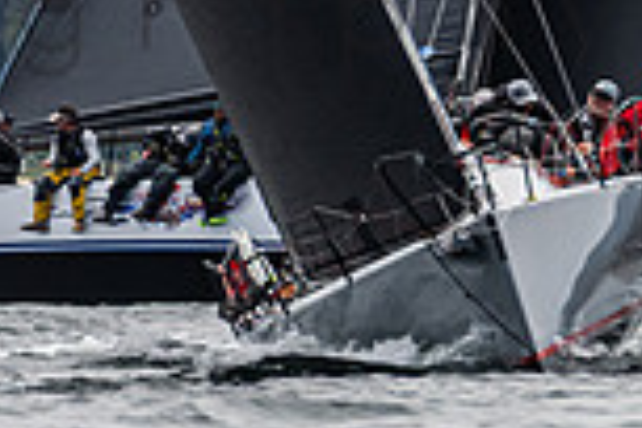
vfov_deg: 0.9
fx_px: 26837
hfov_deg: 1.4
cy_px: -173
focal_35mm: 1505
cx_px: 397
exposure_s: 1/2000
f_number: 8
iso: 500
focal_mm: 300
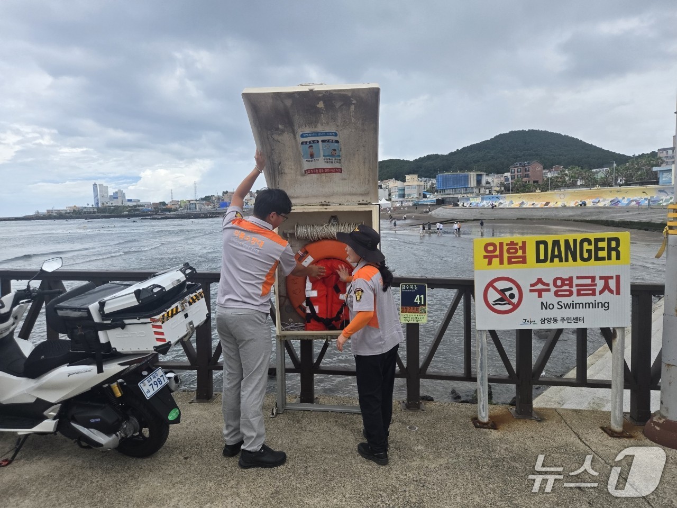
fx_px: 450
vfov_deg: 58.9
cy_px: 254
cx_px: 338
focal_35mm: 23
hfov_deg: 73.9
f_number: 1.8
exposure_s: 1/3333
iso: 50
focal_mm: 5.4
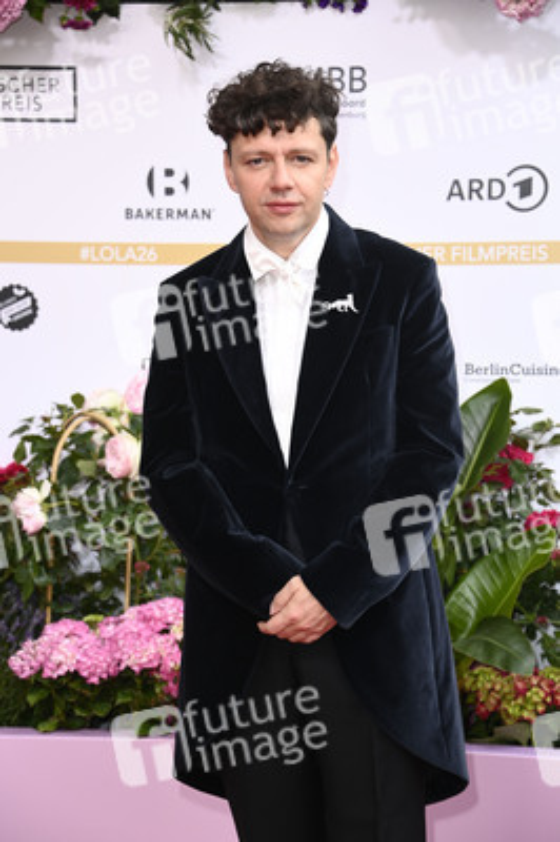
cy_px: 421
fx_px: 2290
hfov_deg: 13.9
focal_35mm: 98
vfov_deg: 20.8
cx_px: 280
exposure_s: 1/250
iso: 640
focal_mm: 98
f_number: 5.6
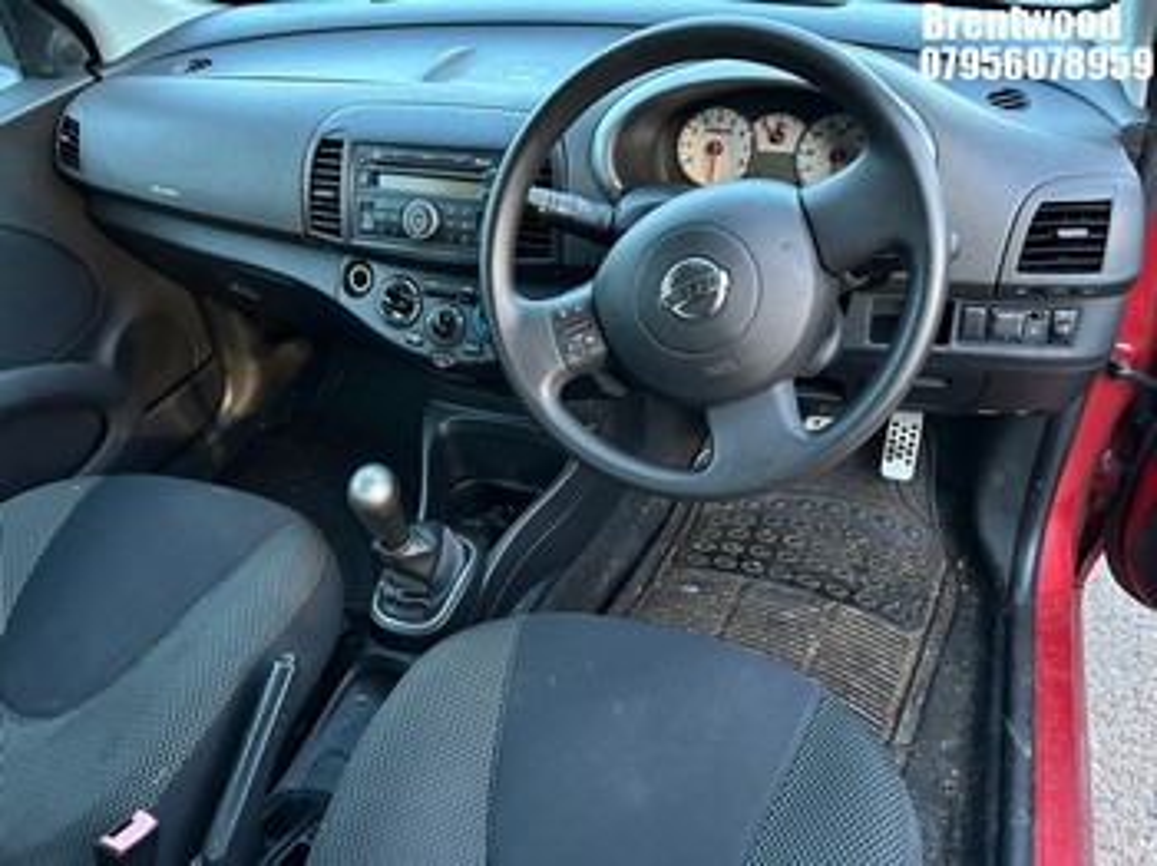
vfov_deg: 53.0
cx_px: 578
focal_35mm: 26
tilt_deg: -40.2
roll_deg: +10.9
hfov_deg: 67.3
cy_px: 433
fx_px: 868
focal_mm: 5.7
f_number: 1.5
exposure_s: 1/33
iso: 640
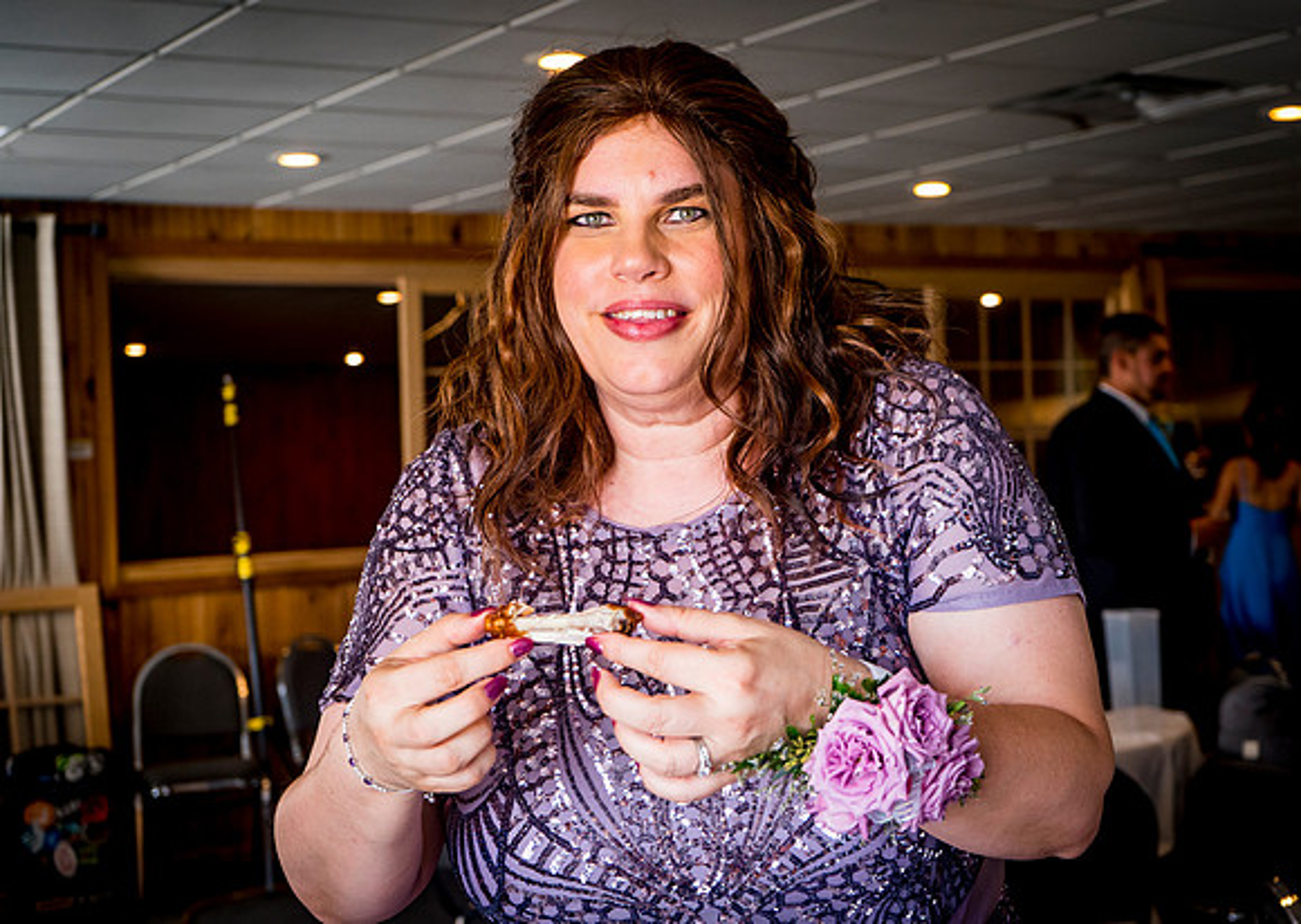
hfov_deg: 33.8
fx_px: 2133
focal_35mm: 58
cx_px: 783
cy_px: 441
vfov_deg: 24.4
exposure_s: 1/80
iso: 1250
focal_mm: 49
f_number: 5.6
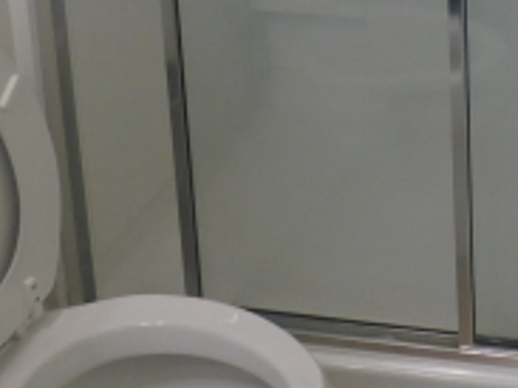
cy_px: -278
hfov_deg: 21.7
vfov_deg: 15.5
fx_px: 1256
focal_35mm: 84
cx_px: 607
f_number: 3
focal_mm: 4
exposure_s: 1/30
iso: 125
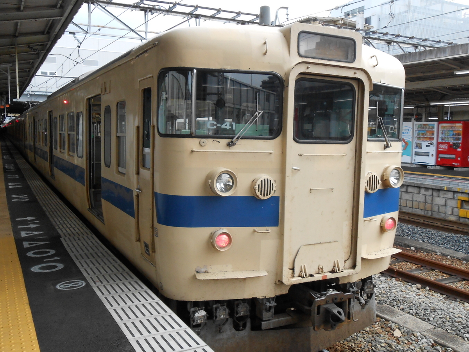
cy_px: 176
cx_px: 234
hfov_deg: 54.0
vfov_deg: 41.8
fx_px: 461
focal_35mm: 34
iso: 250
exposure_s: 1/250
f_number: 3.9
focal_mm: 6
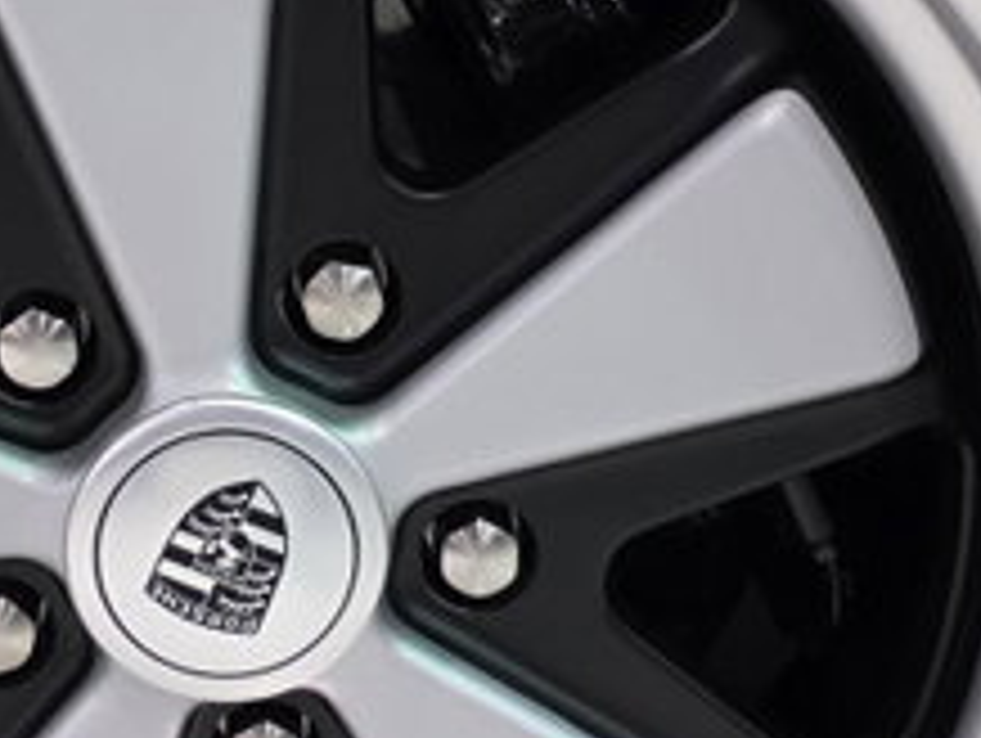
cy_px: 302
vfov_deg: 13.7
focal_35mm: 108
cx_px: 306
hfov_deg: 18.1
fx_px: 3064
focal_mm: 6.3
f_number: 1.7
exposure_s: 1/120
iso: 640
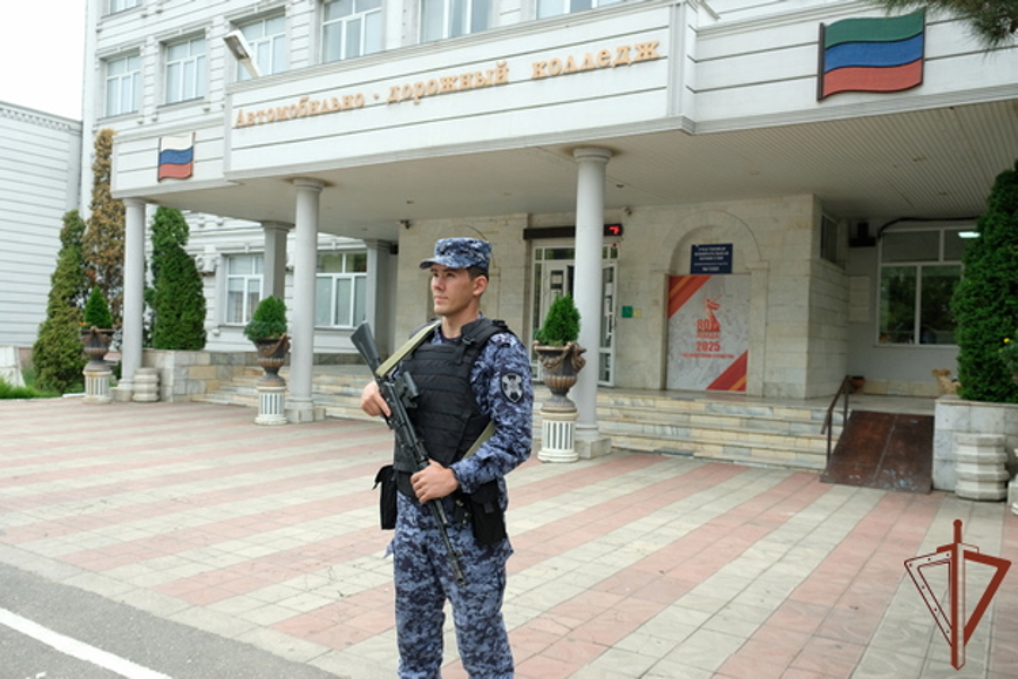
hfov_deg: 67.4
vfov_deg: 47.9
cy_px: 340
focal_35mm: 27
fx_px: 763
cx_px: 509
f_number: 5.6
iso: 1000
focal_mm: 18
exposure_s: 1/300
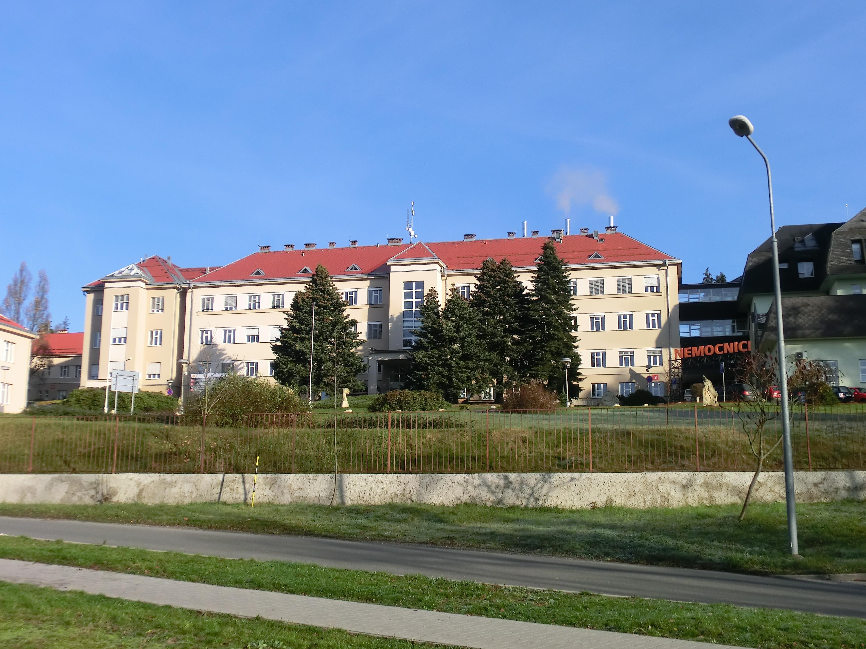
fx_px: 1176
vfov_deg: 30.9
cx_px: 410
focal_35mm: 47
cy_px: 311
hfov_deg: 40.4
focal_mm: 7.87
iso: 80
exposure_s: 1/500
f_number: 4.2
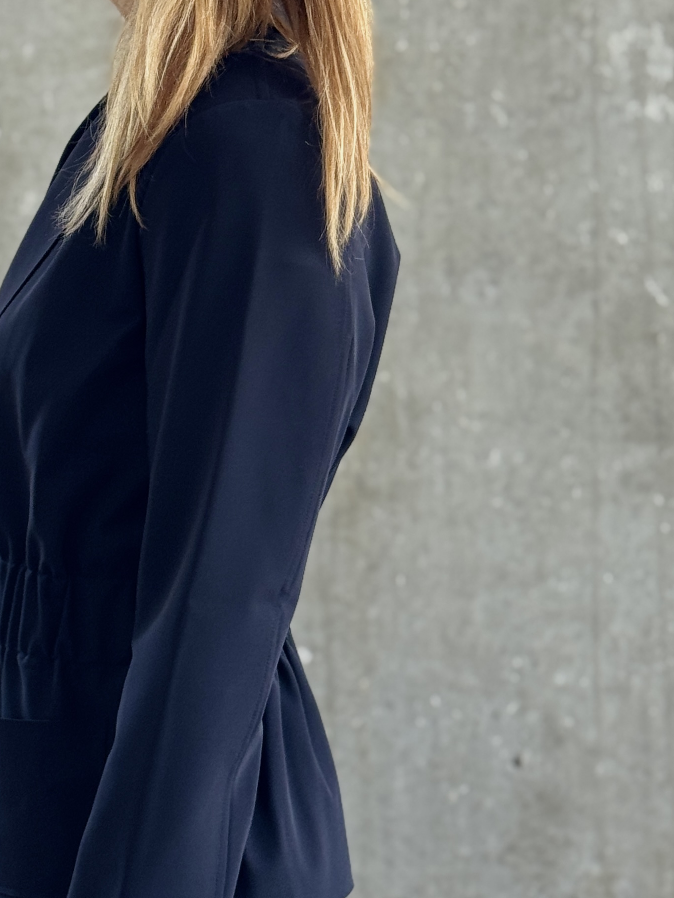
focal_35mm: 101
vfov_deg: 19.4
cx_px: 73
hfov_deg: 14.5
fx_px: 2622
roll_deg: -0.5
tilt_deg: -2.0
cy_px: 328
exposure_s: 1/50
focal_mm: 6.76
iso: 50
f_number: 1.78
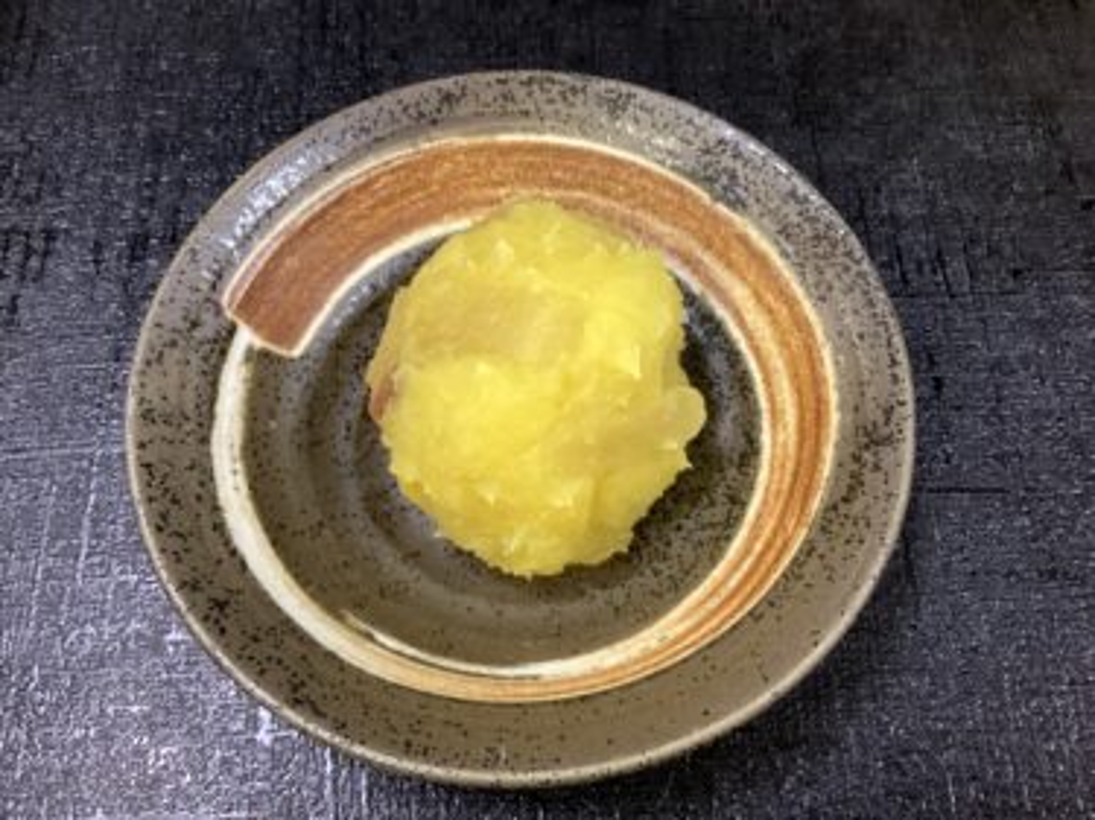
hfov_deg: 58.4
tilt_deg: -66.2
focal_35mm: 31
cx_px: 548
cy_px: 410
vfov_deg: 45.4
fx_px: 980
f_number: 2.4
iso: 320
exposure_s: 1/60
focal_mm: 3.3
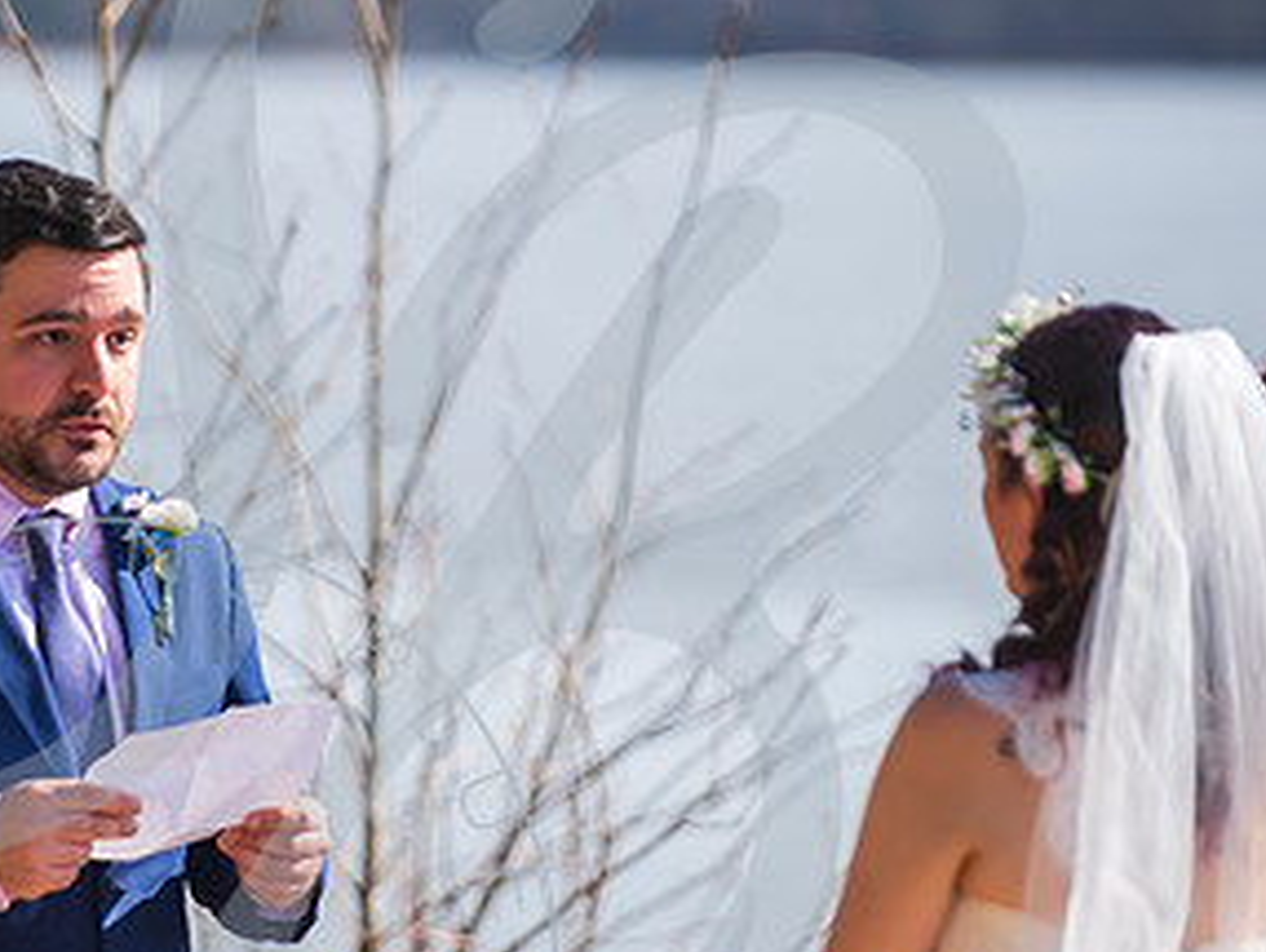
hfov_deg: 5.8
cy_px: 600
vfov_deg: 4.4
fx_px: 12482
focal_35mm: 341
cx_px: 323
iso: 100
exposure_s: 1/1000
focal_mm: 175
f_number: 2.8
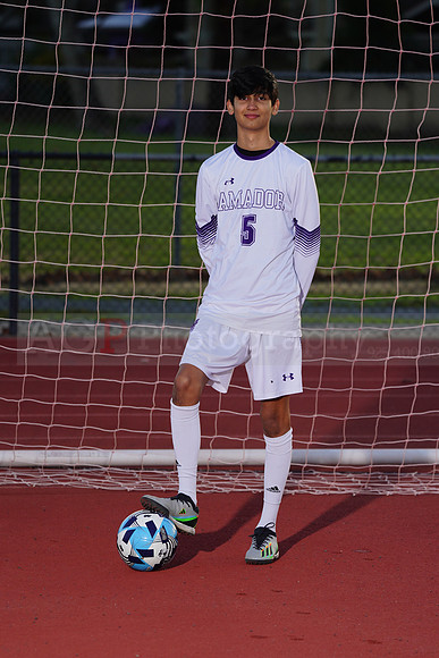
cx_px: 220
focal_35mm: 221
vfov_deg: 9.3
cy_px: 329
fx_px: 4040
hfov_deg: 6.2
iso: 200
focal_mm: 221
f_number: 5.6
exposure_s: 1/250
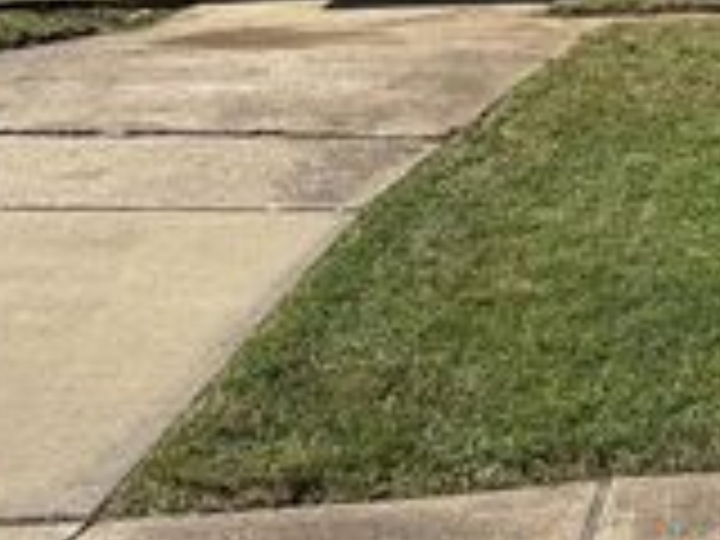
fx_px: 1851
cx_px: 1058
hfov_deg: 19.4
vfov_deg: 16.1
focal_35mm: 89
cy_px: -61
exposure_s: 1/4049
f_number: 1.78
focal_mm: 6.76
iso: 80
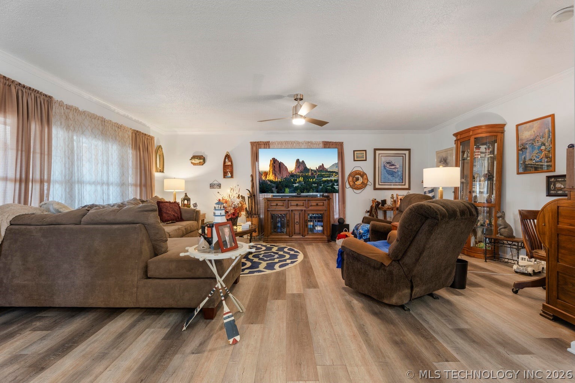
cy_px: 192
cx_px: 288
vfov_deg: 73.7
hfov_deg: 96.7
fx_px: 256
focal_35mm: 16
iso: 160
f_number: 8
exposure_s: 2
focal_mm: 16
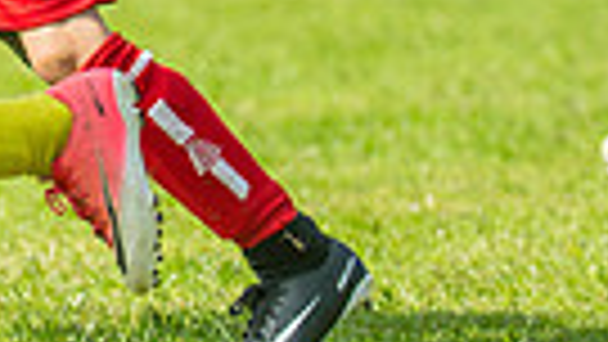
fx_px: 11433
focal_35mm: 709
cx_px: -522
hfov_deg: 3.0
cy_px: -448
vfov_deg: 1.7
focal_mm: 105
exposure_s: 1/2500
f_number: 3.2
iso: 250
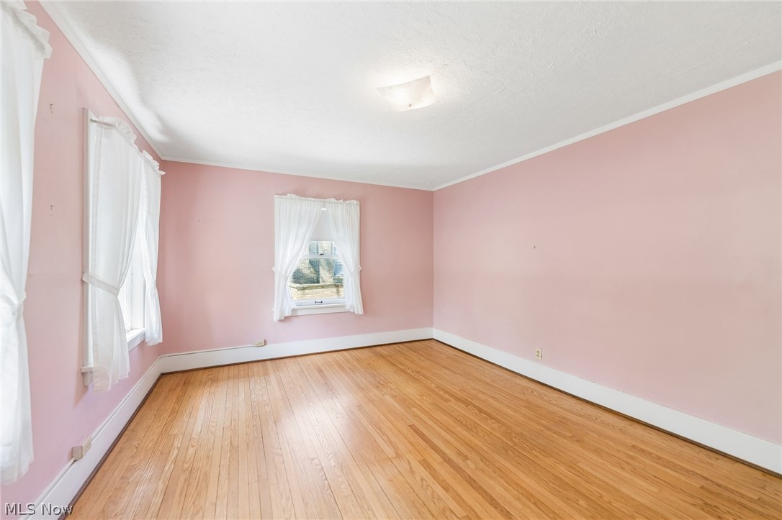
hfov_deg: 104.3
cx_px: 391
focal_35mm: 14
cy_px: 260
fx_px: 304
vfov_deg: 81.2
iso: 200
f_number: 2.8
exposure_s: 1/160
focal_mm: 14
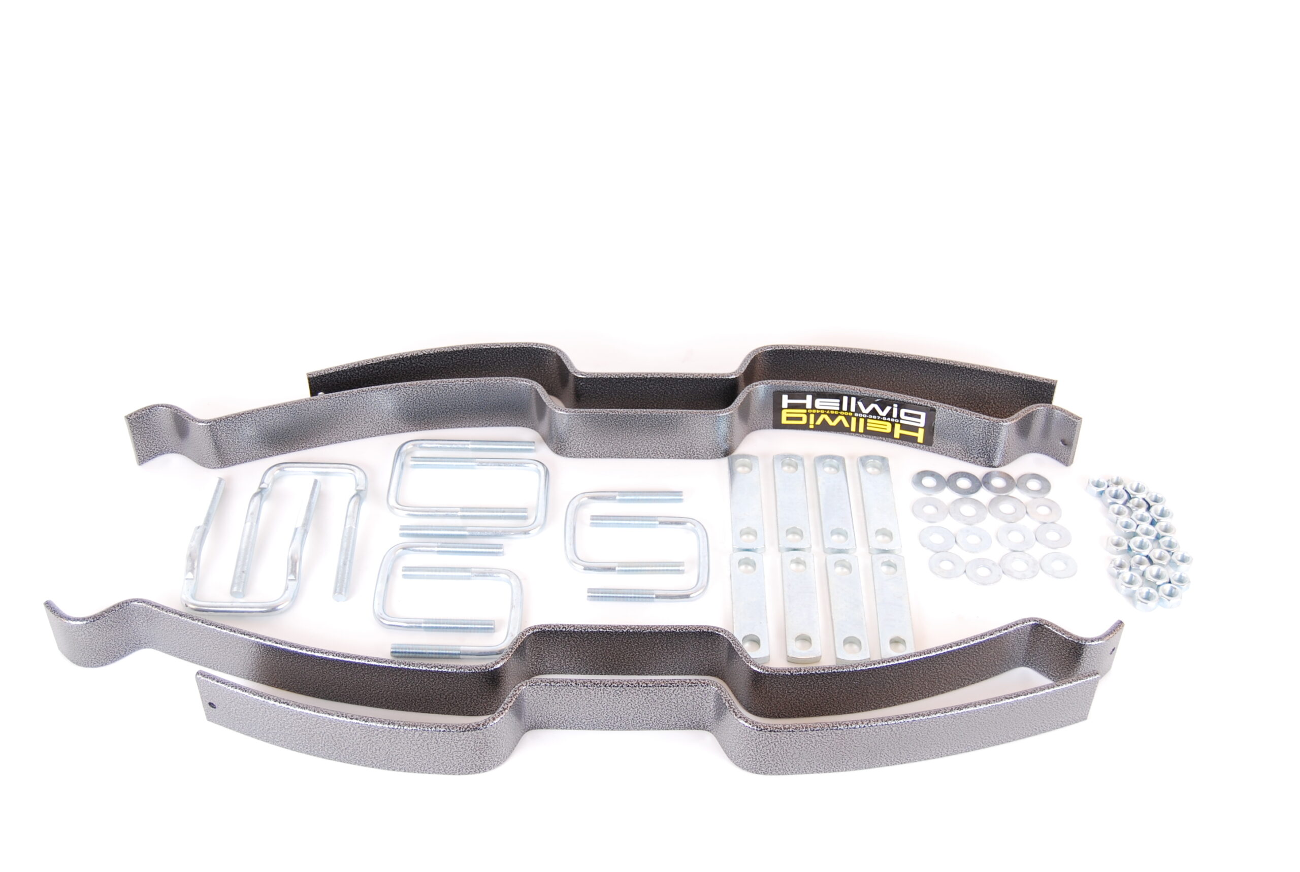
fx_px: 1628
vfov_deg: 30.0
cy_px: 436
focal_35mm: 45
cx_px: 650
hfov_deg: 43.5
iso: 200
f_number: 4.2
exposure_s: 1/30
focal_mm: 30
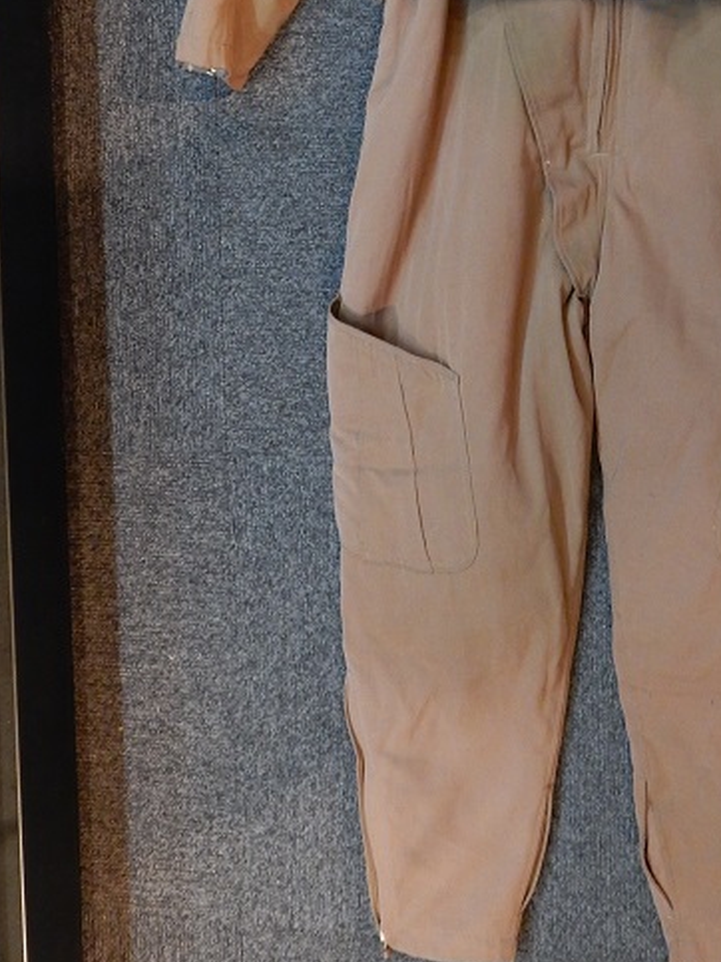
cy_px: 166
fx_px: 1473
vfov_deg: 34.8
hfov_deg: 27.0
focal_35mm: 53
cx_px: 584
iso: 400
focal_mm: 5.4
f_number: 4
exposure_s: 1/13
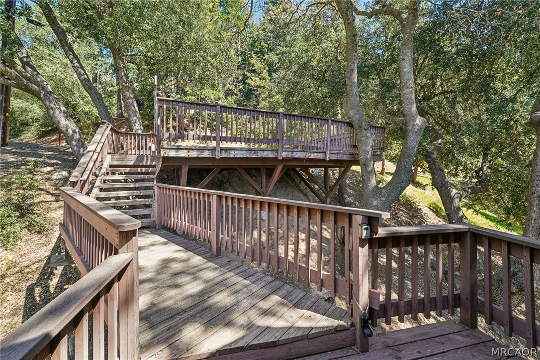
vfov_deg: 85.4
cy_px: 180
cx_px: 270
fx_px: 195
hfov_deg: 108.4
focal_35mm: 13
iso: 250
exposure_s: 1/30
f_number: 9
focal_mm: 13
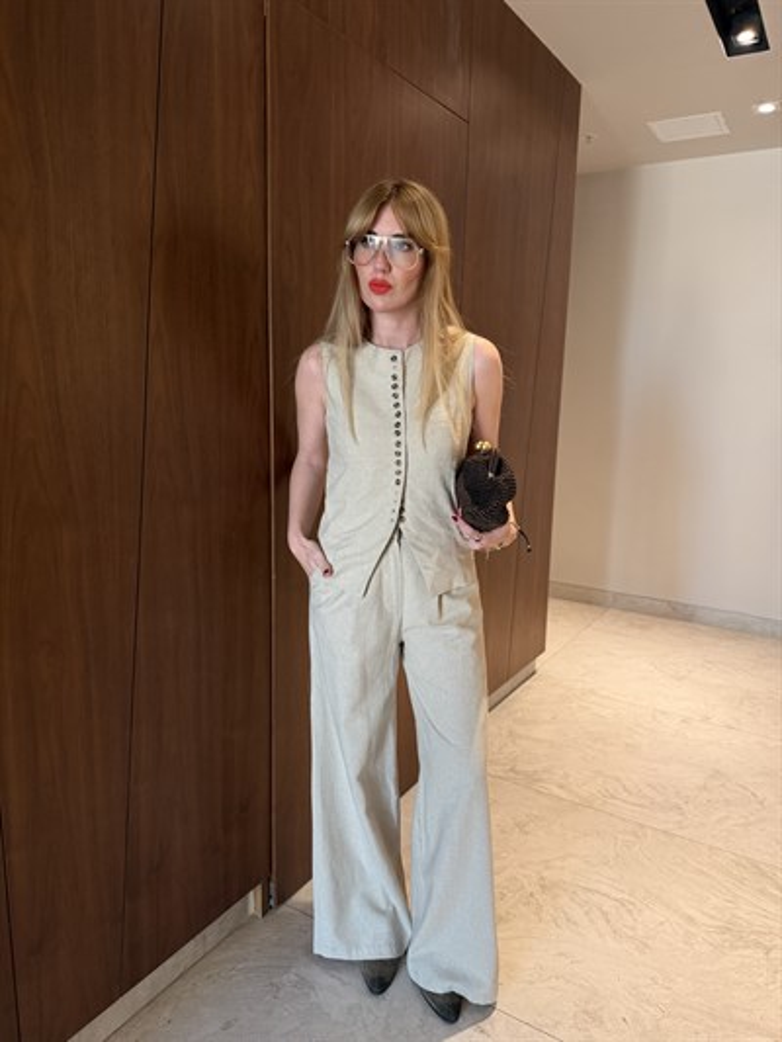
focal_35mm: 24
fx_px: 723
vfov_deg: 71.6
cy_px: 521
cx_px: 391
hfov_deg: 56.8
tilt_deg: -9.4
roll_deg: -0.8
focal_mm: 6.76
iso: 200
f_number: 1.78
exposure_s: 1/50
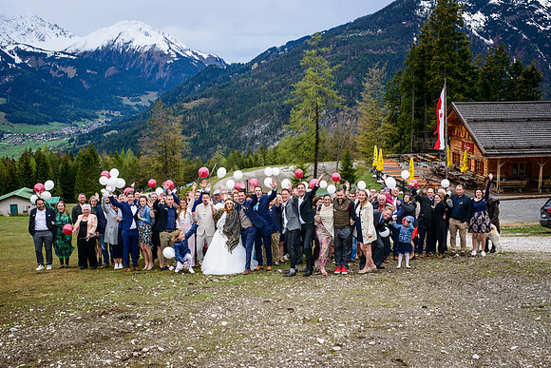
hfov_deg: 46.4
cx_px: 276
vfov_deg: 31.9
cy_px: 184
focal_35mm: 42
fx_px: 643
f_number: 10
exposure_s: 1/320
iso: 800
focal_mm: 42
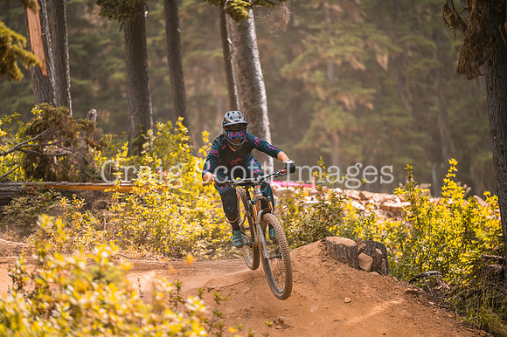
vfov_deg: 7.0
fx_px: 2745
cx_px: 254
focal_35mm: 195
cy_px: 168
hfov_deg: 10.6
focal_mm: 195
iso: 220
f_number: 2.8
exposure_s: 1/1600
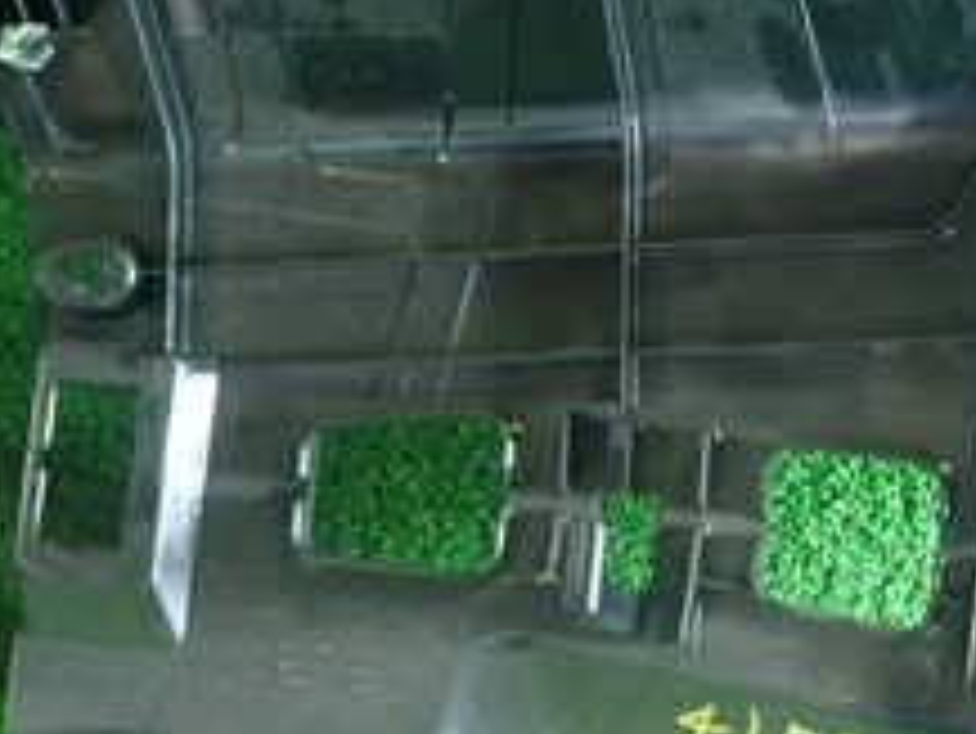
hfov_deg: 27.5
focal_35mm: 69
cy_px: 419
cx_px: 801
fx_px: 1947
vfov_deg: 21.3
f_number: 2
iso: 500
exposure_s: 1/30
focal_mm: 4.5
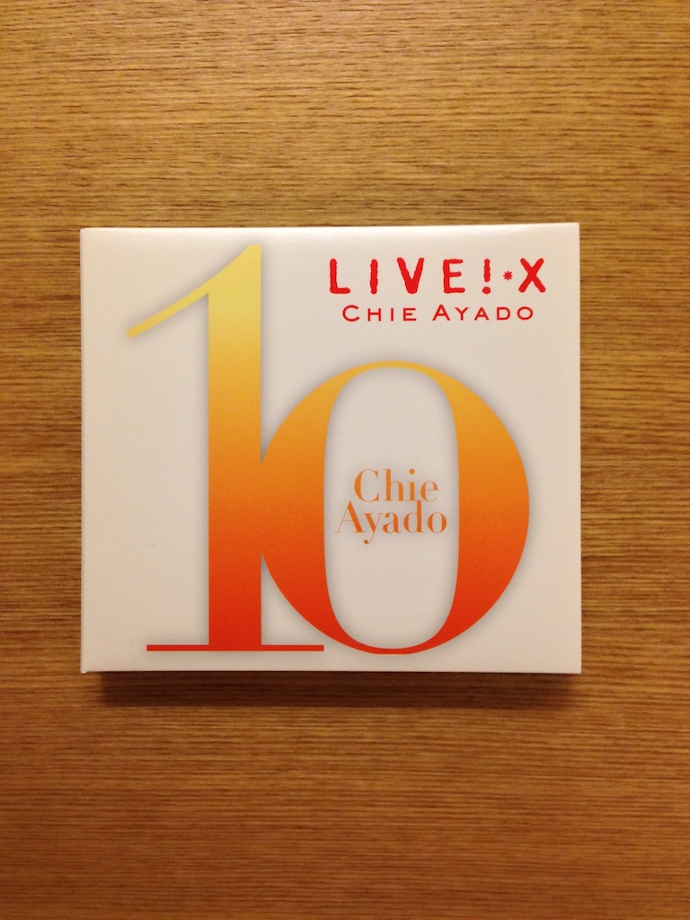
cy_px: 460
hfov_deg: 42.9
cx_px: 345
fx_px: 877
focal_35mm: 33
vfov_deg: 55.4
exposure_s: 1/20
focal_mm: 4.12
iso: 200
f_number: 2.4
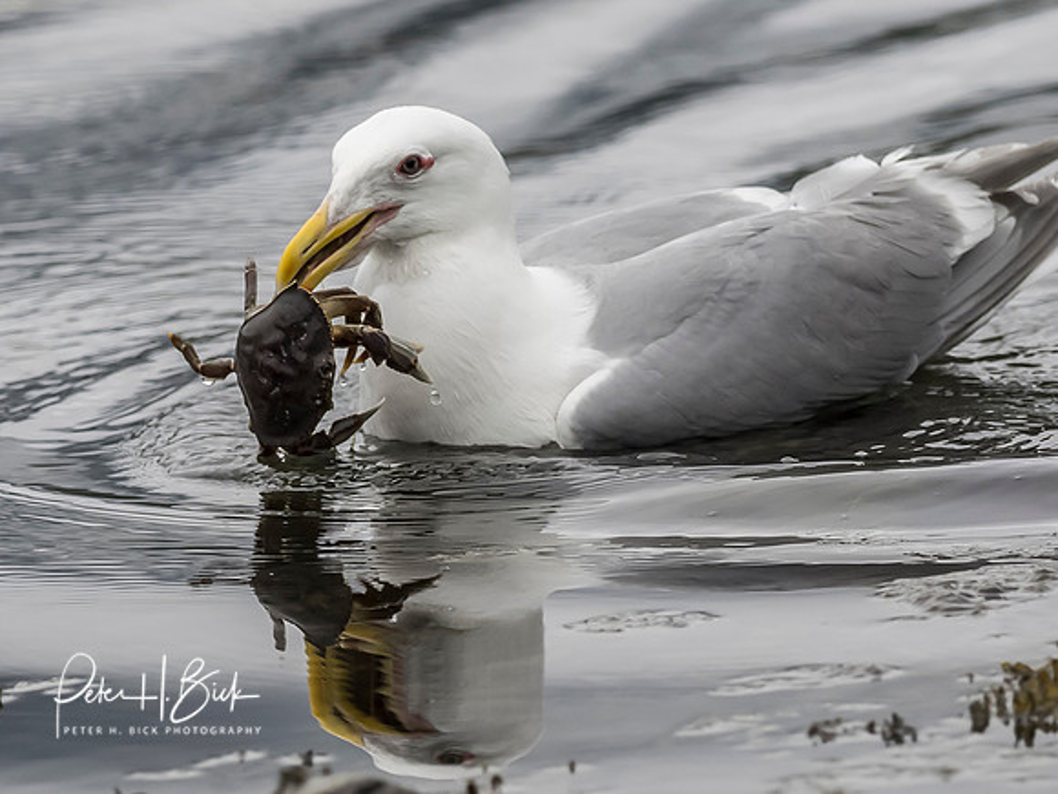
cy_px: 246
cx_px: 614
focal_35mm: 1198
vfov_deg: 1.2
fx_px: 36628
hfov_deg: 1.7
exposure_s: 1/1600
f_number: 4
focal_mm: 300
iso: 800
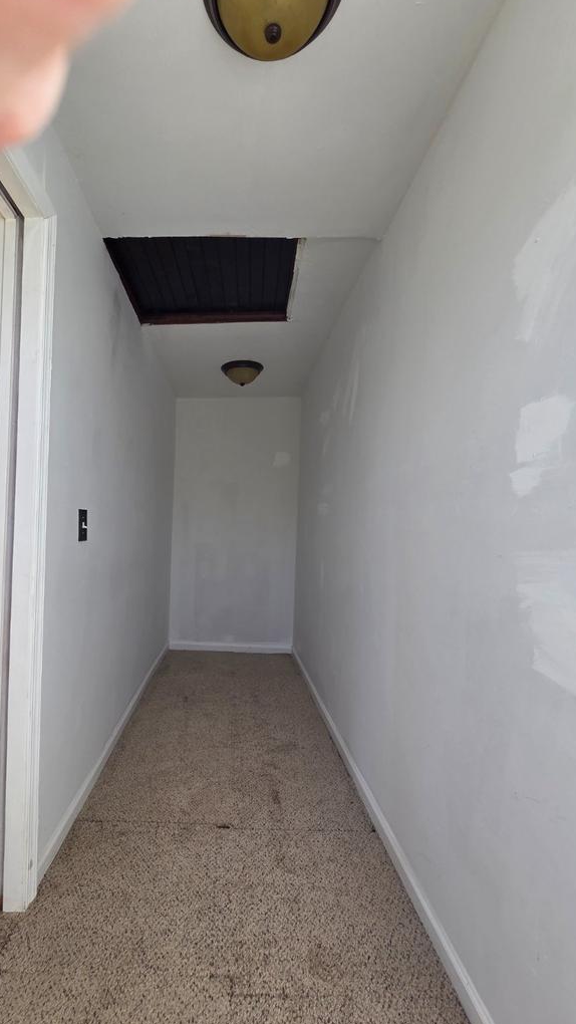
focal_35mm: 15
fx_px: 407
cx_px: 226
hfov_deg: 69.7
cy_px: 528
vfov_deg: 103.0
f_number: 2.2
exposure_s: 1/144
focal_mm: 2.2
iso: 50
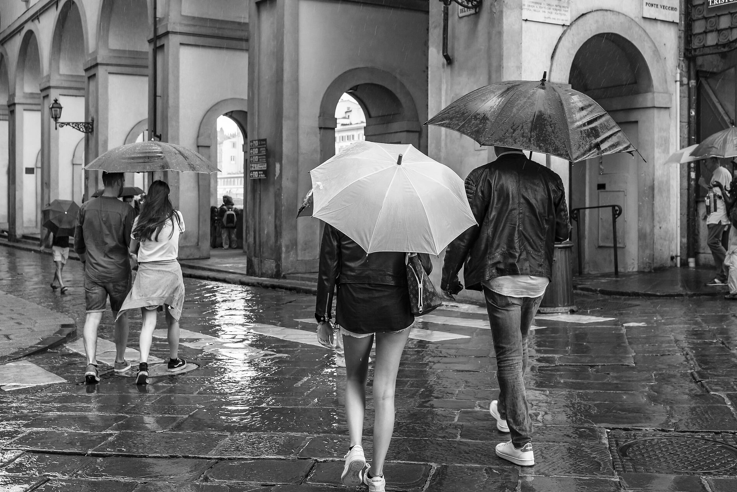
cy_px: 206
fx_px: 901
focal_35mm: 44
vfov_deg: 30.5
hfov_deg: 44.5
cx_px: 347
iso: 400
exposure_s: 1/200
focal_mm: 35
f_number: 5
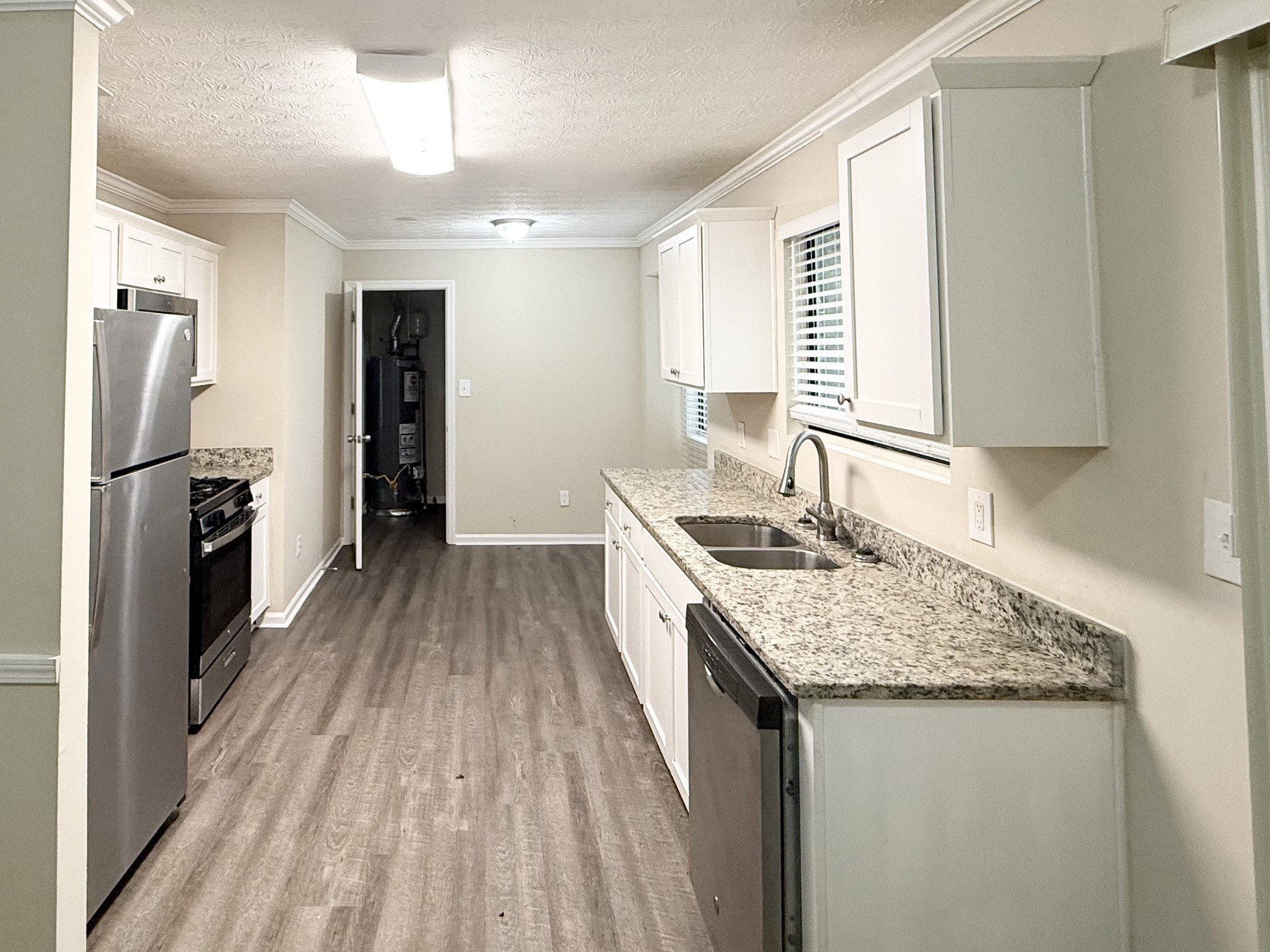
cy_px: 312
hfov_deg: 75.1
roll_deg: +0.1
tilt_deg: +2.8
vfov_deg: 59.6
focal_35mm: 22
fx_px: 807
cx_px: 481
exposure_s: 1/120
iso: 250
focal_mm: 2.22
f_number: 2.2
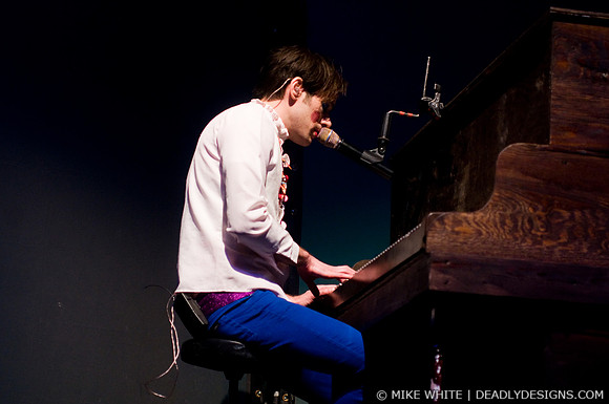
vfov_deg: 13.0
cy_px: 202
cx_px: 304
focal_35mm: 105
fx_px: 1774
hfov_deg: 19.5
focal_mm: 70
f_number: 2.8
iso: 640
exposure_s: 1/125
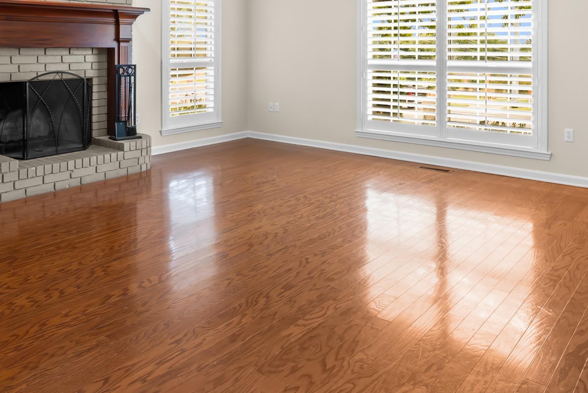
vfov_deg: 38.5
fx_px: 523
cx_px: 208
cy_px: 45
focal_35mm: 32
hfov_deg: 57.7
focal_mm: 10
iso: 200
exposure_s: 1.3
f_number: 9
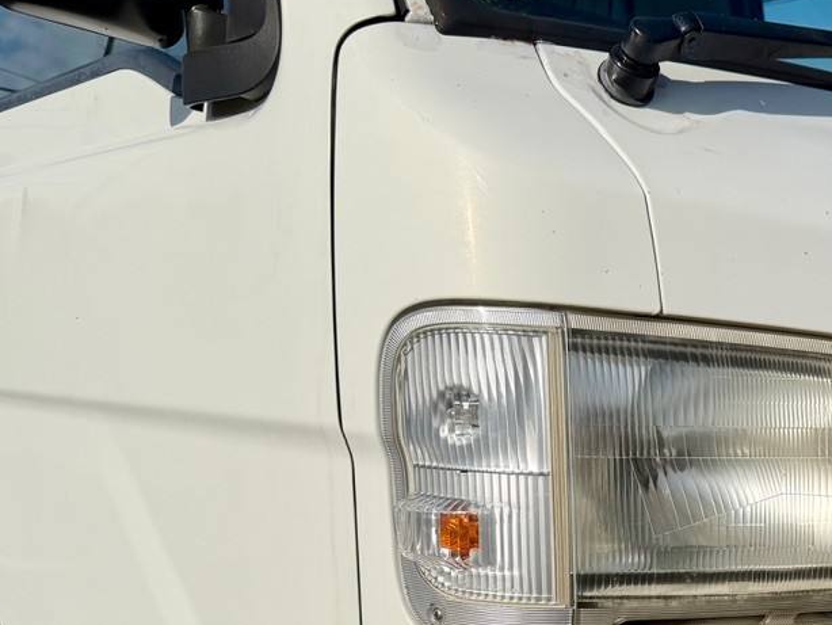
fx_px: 1202
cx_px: 694
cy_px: 632
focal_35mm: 50
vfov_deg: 27.4
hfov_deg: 36.5
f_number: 1.78
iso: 80
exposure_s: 1/14286
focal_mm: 6.76
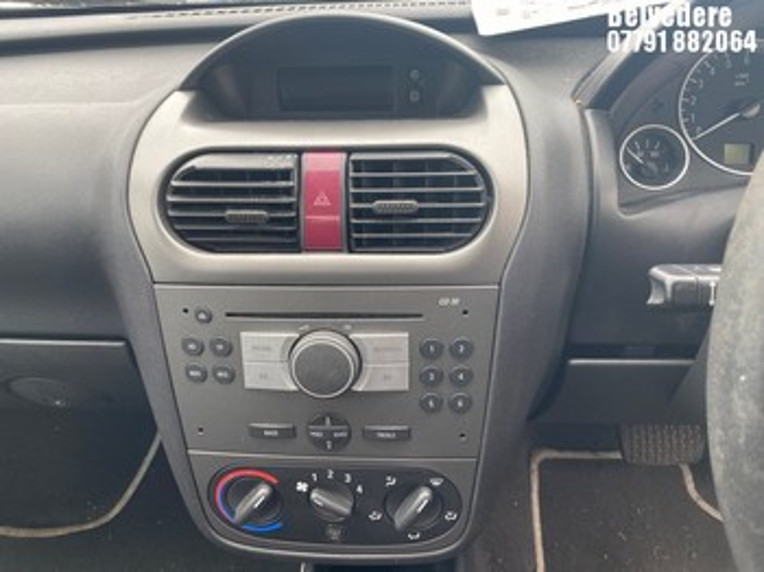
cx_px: 382
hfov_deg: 67.3
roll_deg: +2.2
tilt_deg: -27.0
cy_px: 286
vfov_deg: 53.0
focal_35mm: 26
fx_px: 573
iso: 100
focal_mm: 4.25
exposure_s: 1/121
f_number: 1.8
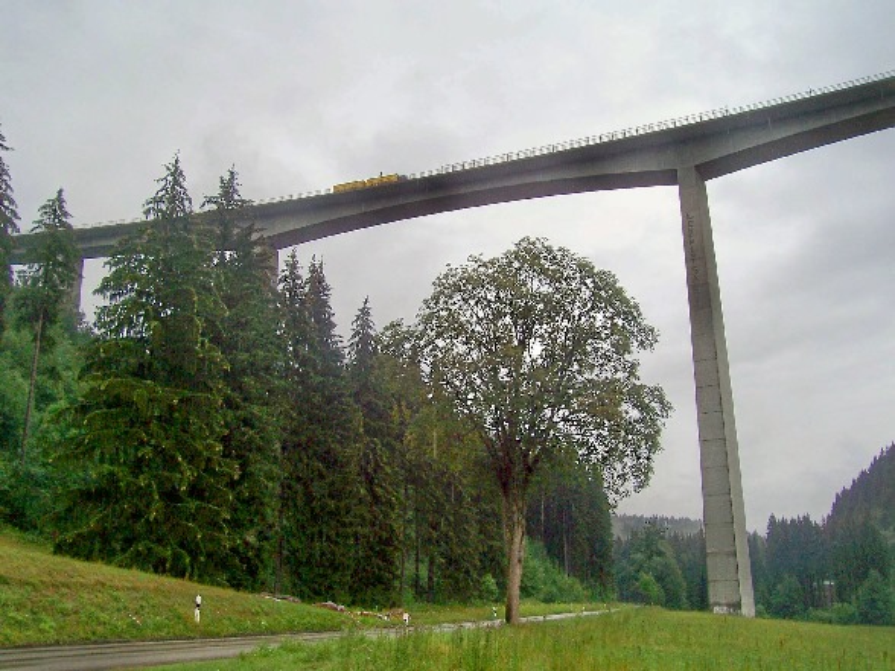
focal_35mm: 34
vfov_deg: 41.8
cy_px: 336
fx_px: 879
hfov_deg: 54.0
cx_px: 448
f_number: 5.6
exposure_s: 1/250
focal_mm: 5.6
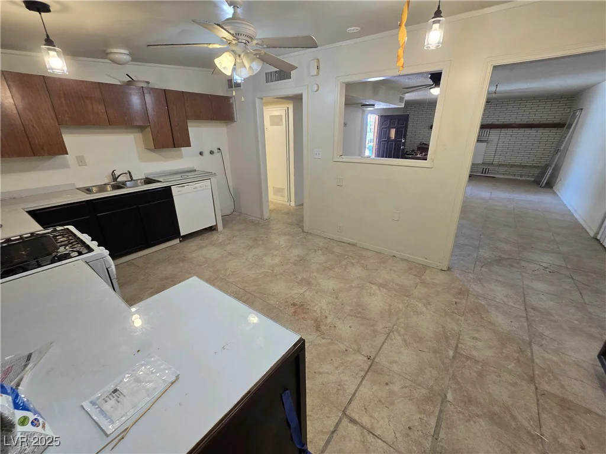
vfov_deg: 89.9
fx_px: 228
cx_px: 303
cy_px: 227
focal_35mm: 13
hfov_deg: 106.2
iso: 250
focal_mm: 2.2
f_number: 2.2
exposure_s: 1/60
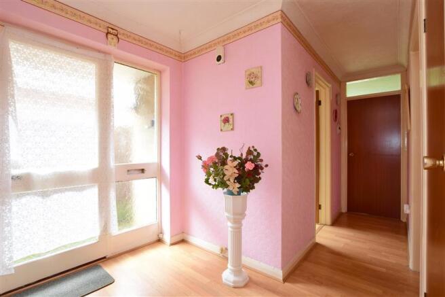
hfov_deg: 95.0
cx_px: 222
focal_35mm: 16
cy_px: 148
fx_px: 204
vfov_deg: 72.0
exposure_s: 1/2.5
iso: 200
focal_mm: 11
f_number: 6.3
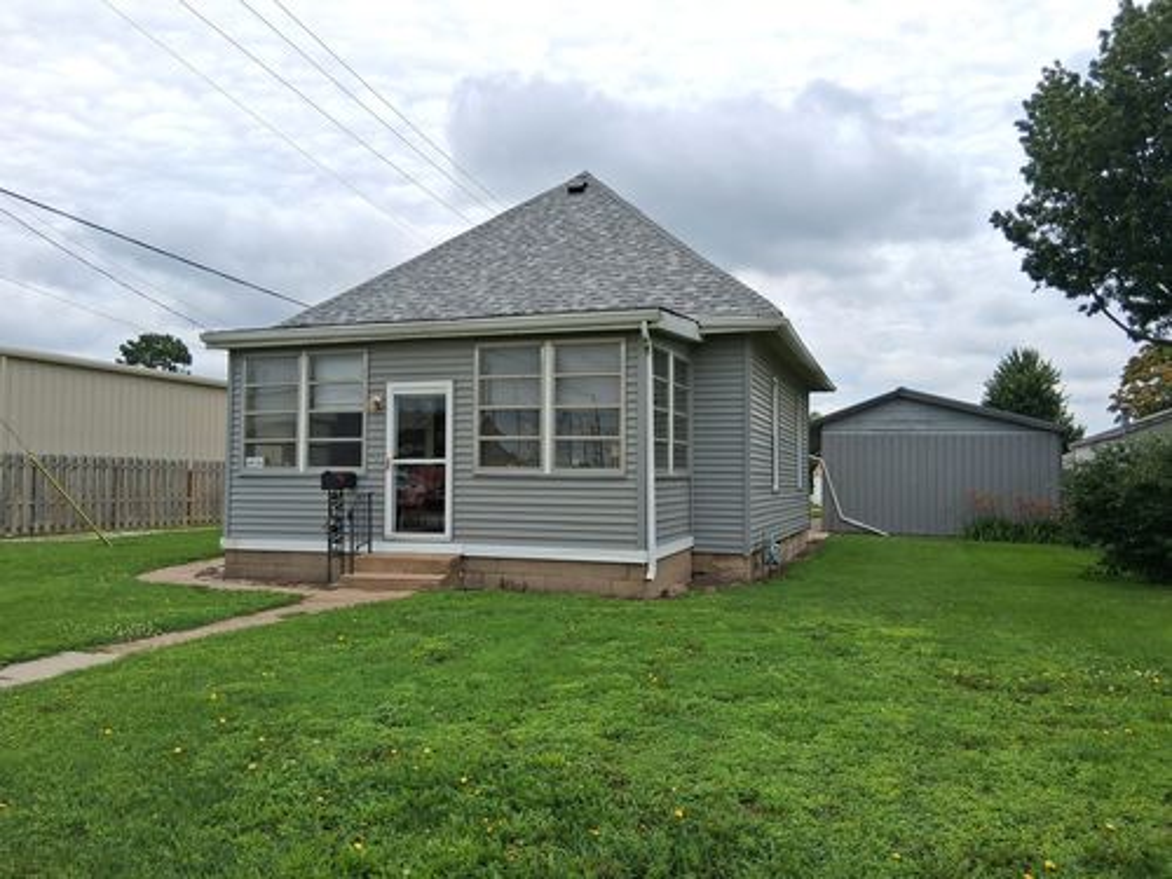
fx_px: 880
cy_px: 440
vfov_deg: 53.1
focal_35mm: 26
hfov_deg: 67.3
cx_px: 586
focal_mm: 3.98
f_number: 1.8
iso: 25
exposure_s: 1/601
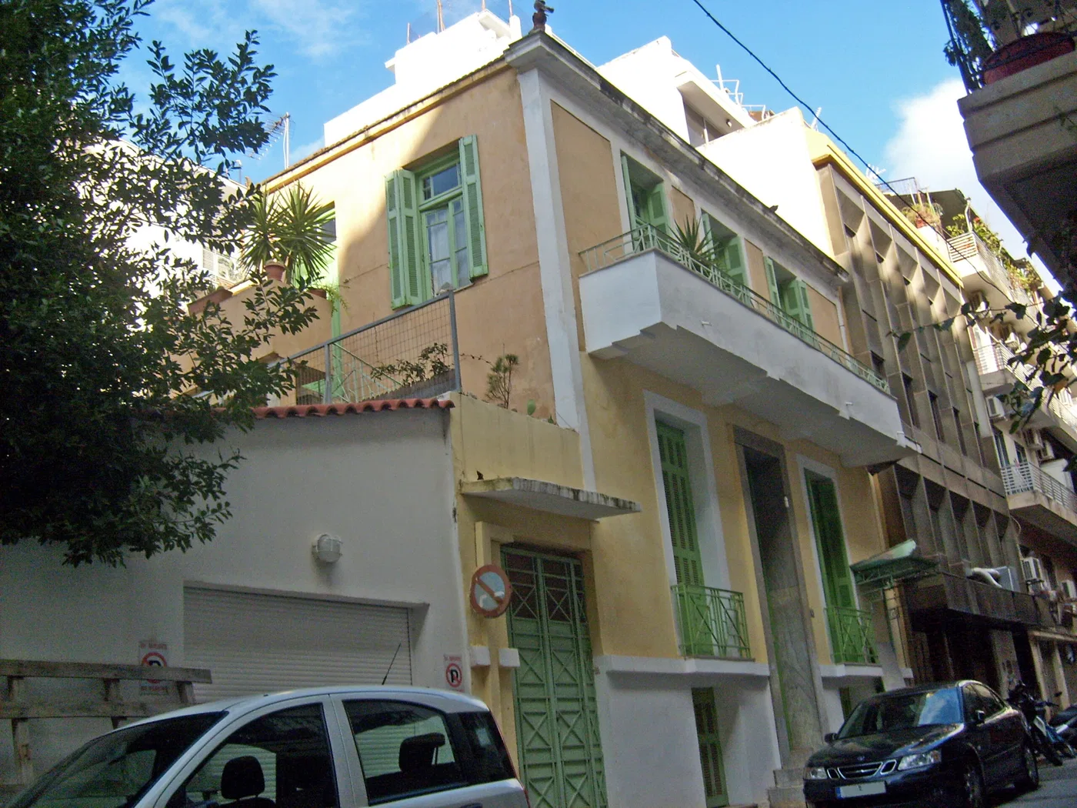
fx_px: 1089
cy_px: 404
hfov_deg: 52.6
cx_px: 538
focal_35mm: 35
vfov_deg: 40.7
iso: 80
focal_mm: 5.8
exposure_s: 1/125
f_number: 7.1
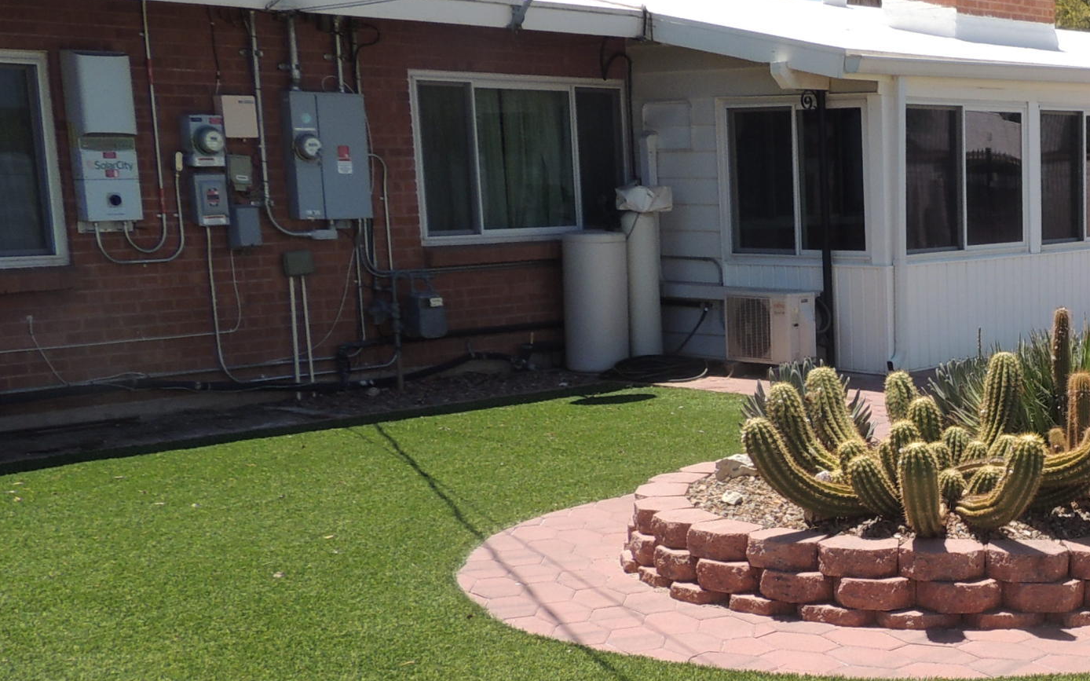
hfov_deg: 33.7
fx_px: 1634
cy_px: 497
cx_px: 1090
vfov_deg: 23.3
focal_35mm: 55
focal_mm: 4.3
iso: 100
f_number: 3
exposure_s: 1/1000
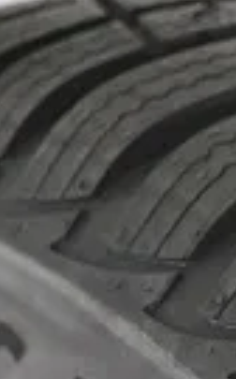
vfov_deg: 9.5
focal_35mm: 217
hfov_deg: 5.9
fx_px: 2240
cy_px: 459
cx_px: 433
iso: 1600
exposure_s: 1/30
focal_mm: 30
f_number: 4.5
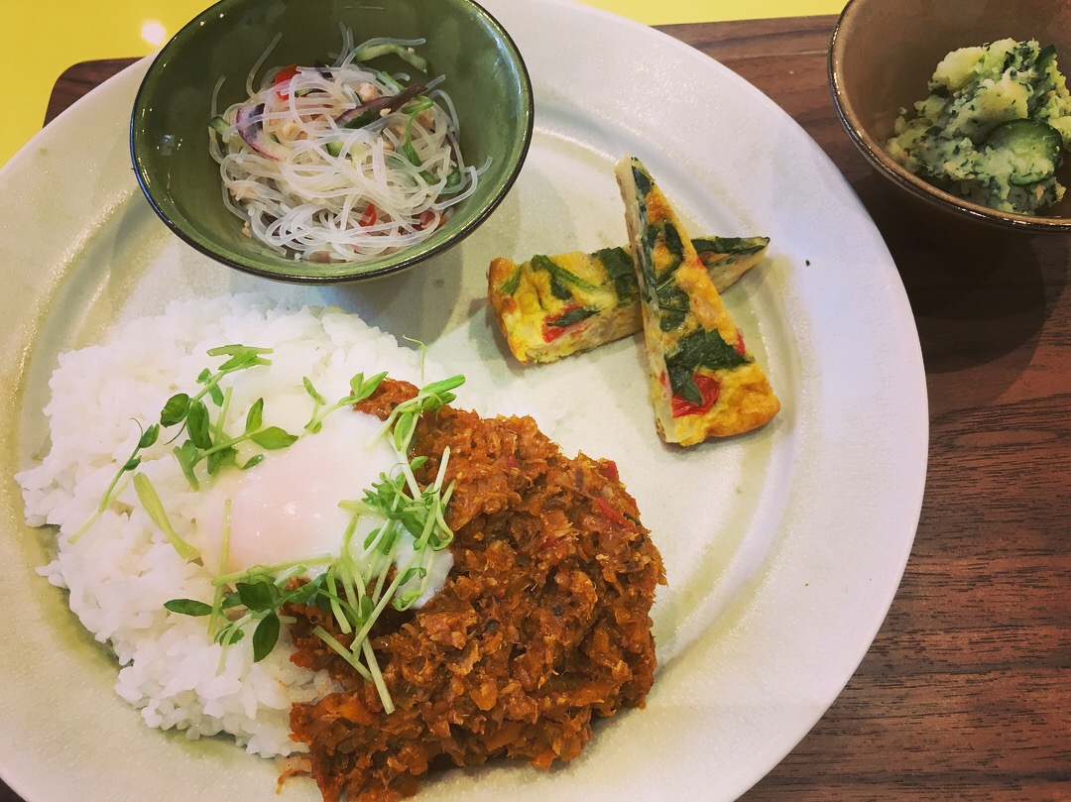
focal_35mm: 29
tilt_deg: -63.0
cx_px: 536
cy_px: 401
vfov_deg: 48.2
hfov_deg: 61.7
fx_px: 897
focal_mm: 4.15
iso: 40
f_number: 2.2
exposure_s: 1/30
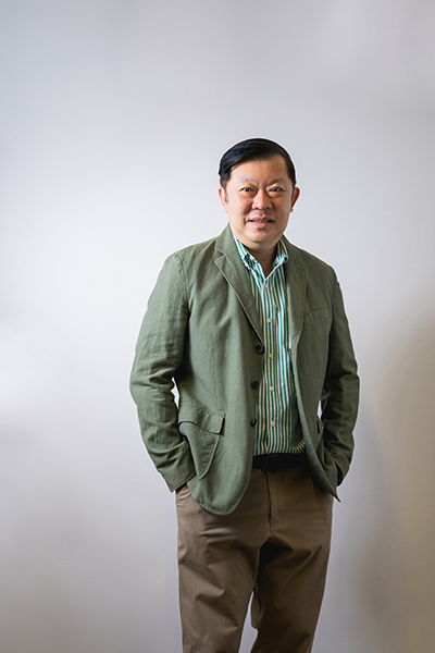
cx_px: 218
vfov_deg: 40.3
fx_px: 888
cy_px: 326
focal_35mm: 49
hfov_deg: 27.5
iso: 250
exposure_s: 1/100
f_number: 2.8
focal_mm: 49
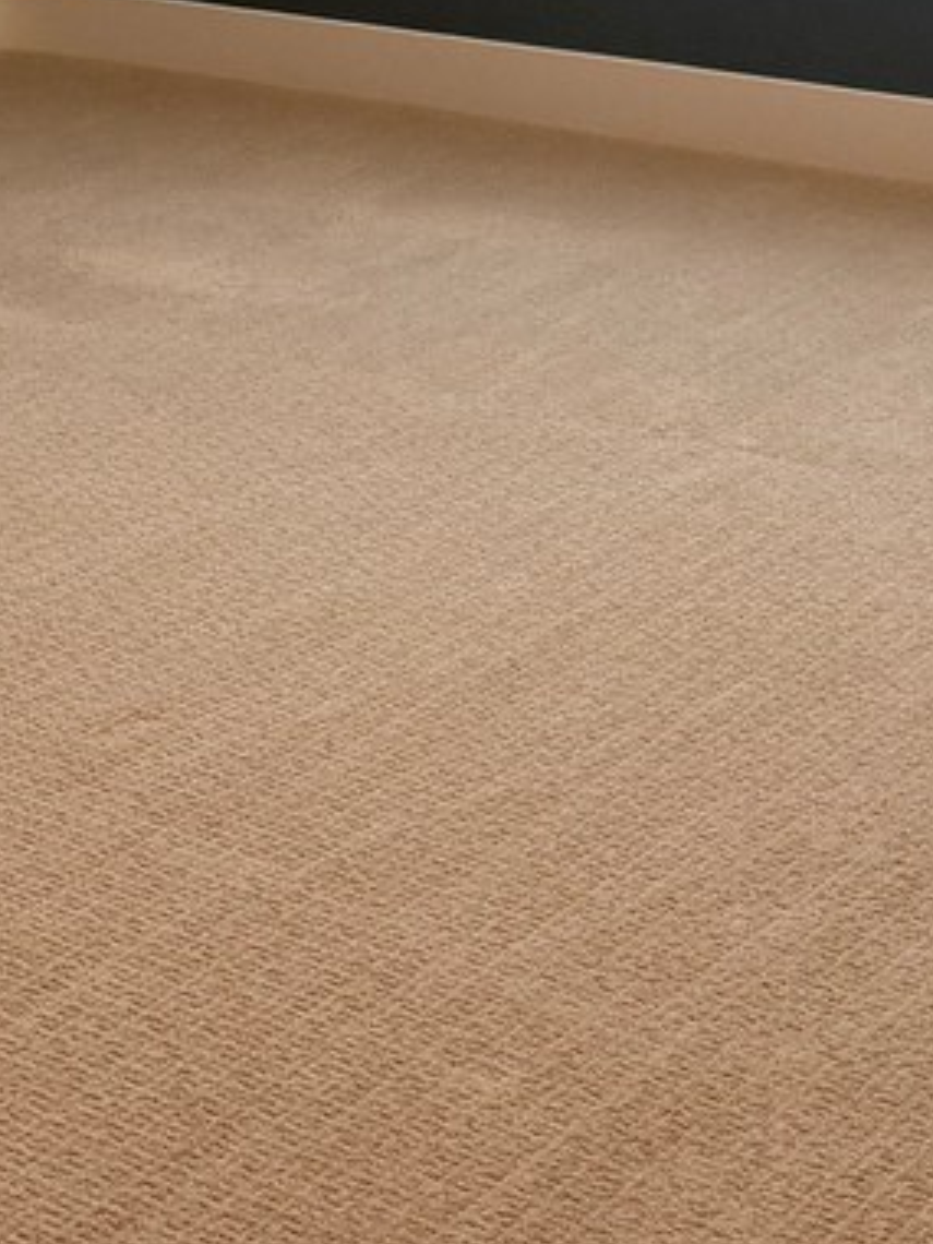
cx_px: 167
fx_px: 3486
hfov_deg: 15.1
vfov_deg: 19.1
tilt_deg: -8.7
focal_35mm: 97
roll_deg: +3.0
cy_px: -255
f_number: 1.78
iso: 200
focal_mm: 6.76
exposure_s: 1/164
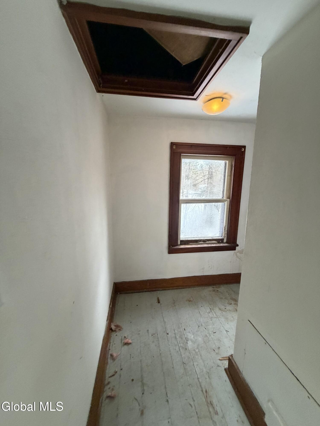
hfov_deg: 85.7
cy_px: 213
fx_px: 173
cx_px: 160
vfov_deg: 102.1
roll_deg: -0.6
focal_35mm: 14
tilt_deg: -2.8
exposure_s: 1/60
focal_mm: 2.22
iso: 320
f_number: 2.2
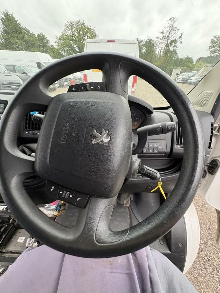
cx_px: 110
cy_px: 146
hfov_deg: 85.7
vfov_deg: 102.1
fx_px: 119
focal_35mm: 14
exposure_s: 1/140
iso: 125
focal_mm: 2.22
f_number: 2.2
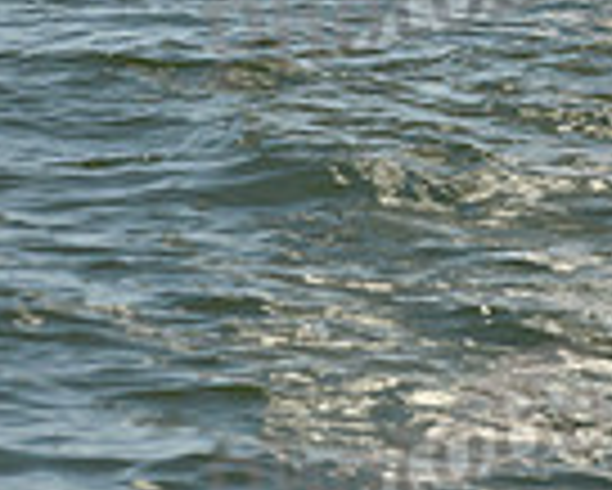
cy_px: -321
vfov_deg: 3.2
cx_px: 1071
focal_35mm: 481
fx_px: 8719
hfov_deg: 4.0
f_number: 9
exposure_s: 1/1250
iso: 320
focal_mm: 120
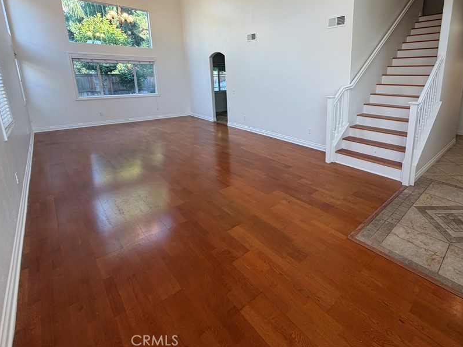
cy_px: 126
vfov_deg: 70.2
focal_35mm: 18
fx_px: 241
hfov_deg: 85.9
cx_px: 292
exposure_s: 1/120
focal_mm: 2.22
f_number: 2.2
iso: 100
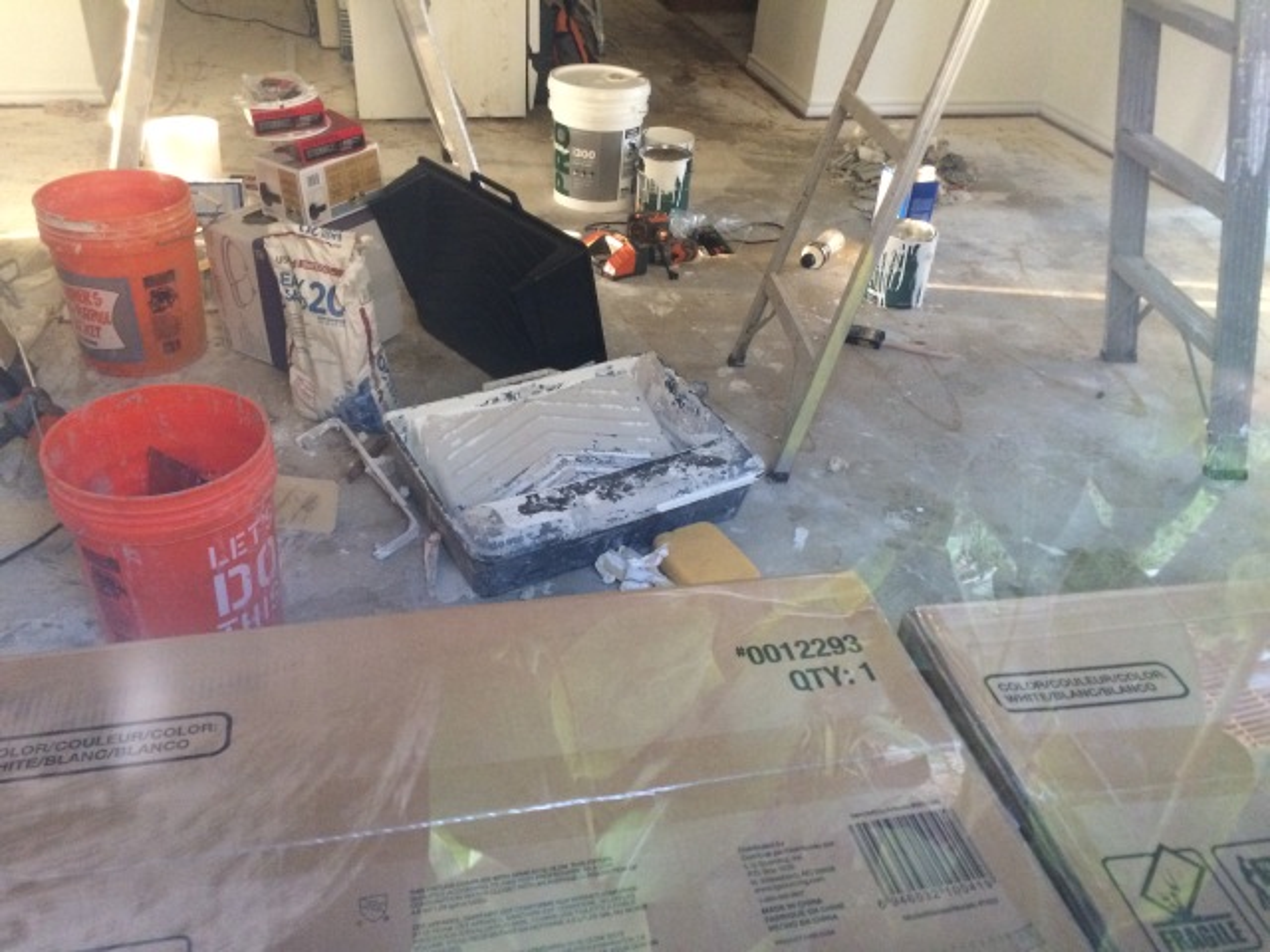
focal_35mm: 29
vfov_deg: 48.2
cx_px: 635
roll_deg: -6.1
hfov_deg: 61.7
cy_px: 476
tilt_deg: -36.4
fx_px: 1064
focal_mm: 4.15
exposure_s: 1/20
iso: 320
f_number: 2.2
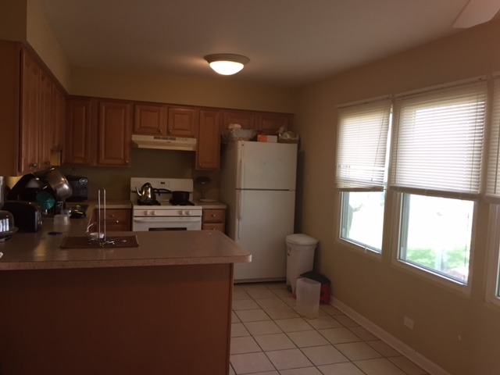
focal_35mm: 29
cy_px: 188
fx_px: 419
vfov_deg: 48.2
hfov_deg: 61.7
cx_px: 250
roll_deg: -3.5
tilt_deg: -3.9
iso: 32
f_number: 2.2
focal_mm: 4.15
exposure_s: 1/30
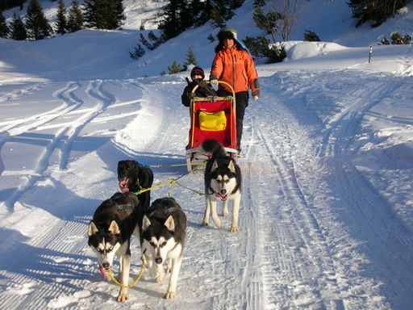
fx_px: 1026
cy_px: 155
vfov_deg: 17.2
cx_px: 206
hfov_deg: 22.8
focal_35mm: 86
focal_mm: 14.3
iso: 50
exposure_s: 1/350
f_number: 4.8
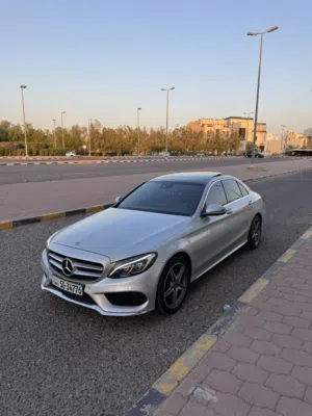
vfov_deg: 71.6
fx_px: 288
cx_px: 156
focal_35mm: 24
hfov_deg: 56.8
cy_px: 208
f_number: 1.78
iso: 160
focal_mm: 6.76
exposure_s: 1/1488
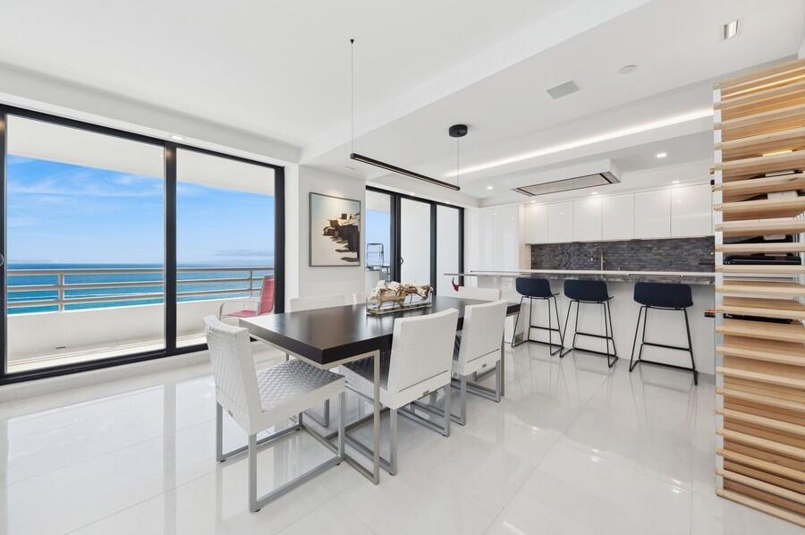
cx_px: 402
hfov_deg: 104.3
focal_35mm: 14
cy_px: 268
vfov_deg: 81.1
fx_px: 313
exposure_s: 1/80
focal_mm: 14
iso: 100
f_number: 8
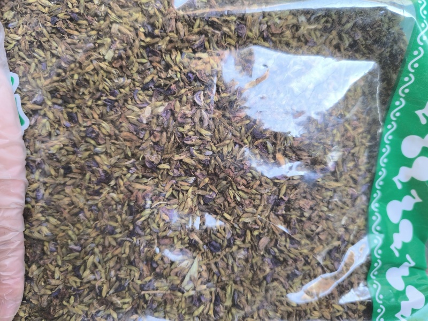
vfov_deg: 58.9
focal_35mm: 23
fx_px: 284
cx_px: 214
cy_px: 160
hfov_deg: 73.9
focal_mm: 6.14
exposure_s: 1/100
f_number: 1.65
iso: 200
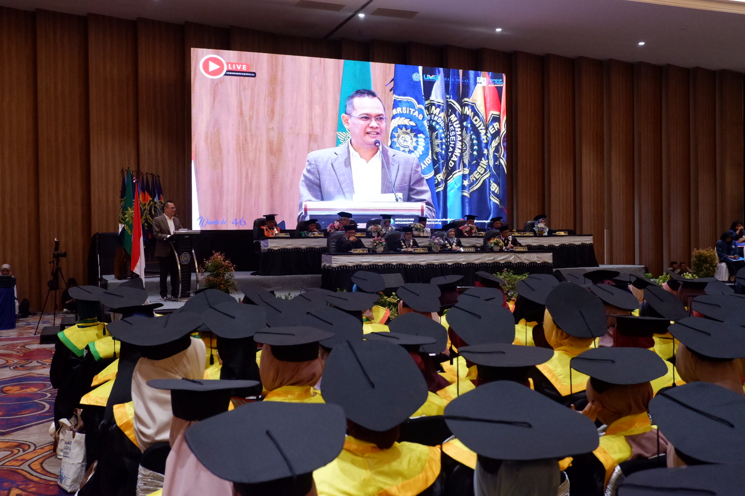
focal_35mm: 36
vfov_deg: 36.9
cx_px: 372
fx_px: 745
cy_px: 248
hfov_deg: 53.1
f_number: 4.4
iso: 4000
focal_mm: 24.2
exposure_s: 1/140
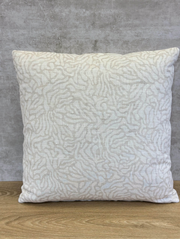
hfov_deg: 30.3
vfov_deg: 39.7
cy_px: 120
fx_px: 333
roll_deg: +1.0
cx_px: 90
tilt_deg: -16.2
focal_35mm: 48
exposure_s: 1/266
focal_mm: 6.86
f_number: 1.78
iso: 80
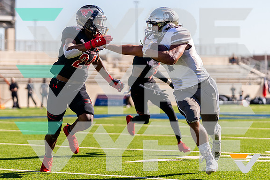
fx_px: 1291
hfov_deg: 11.9
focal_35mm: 172
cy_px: 77
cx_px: 115
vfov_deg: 8.0
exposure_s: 1/3200
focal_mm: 113
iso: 400
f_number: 2.8
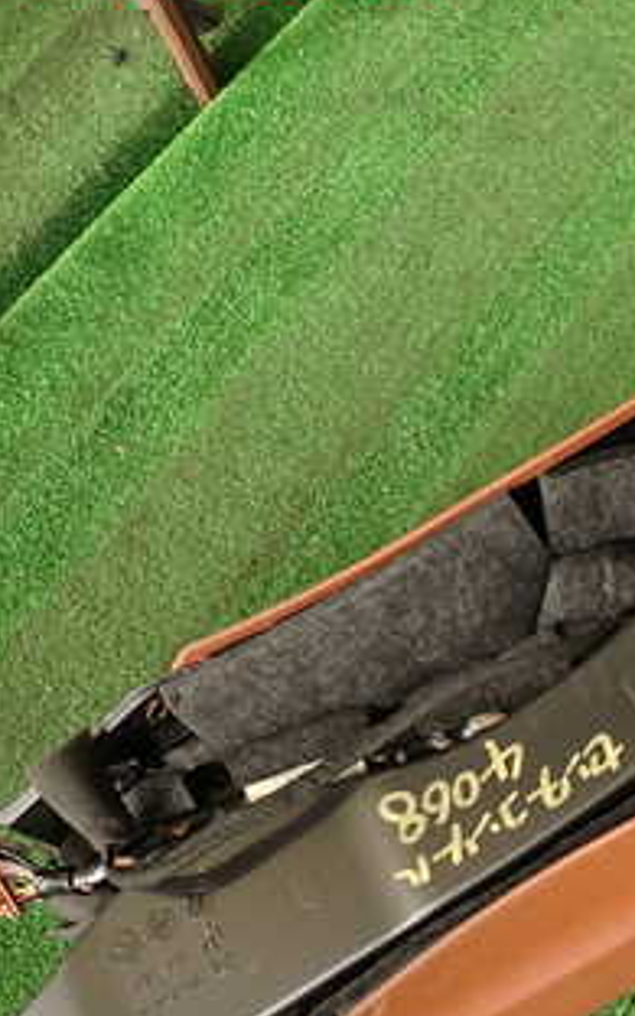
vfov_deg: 39.2
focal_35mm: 51
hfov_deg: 22.8
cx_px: 811
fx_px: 1412
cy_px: 664
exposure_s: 1/60
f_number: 2
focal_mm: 4.5
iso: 100
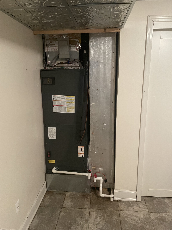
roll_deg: -0.1
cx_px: 86
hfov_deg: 53.1
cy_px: 115
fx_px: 172
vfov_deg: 67.3
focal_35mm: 26
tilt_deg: -12.3
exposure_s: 1/30
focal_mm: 4.2
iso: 500
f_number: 1.6
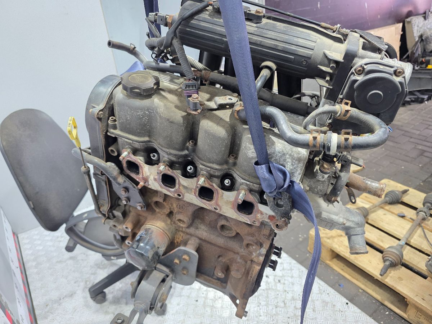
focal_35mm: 23
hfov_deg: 73.9
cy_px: 162
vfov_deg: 58.9
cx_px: 216
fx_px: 287
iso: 500
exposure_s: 1/100
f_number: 1.7
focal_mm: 6.3
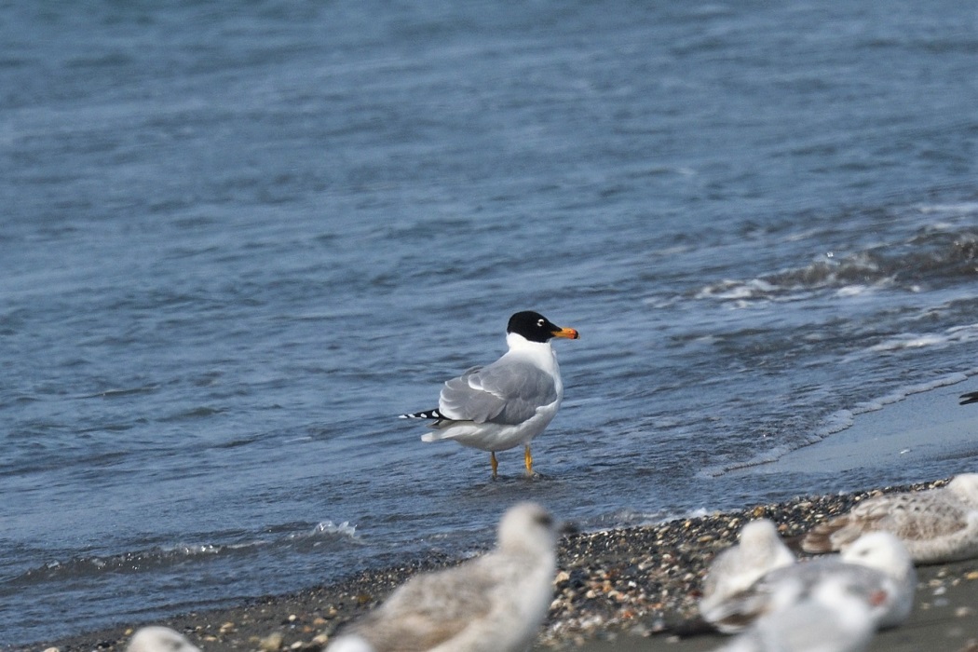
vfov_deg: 2.2
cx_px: 489
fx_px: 17114
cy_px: 326
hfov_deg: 3.3
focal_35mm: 630
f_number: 5.6
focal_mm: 420
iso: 280
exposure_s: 1/2000
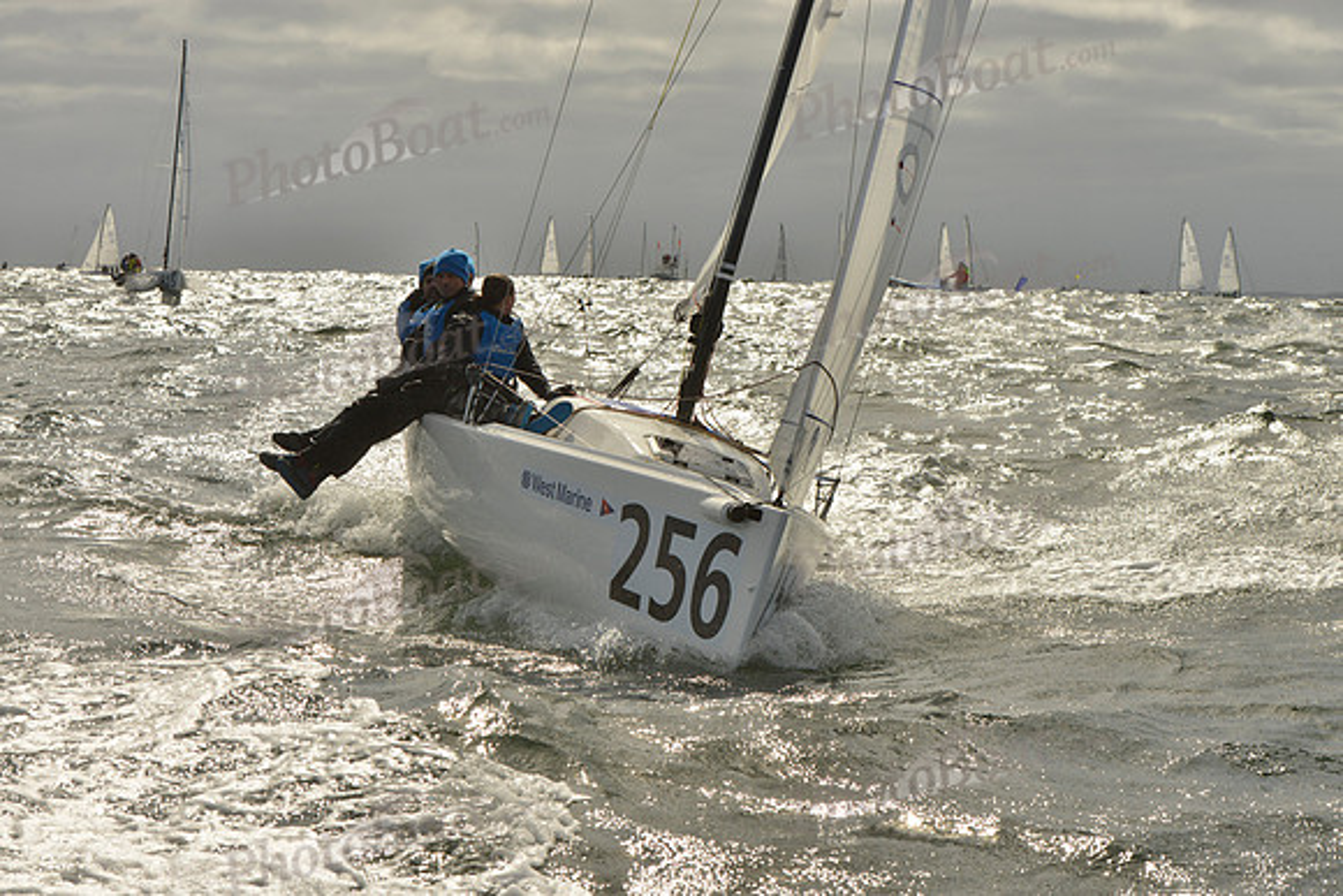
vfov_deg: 19.5
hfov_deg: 28.8
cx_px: 672
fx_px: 2612
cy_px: 448
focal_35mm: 70
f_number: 11
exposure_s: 1/2000
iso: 400
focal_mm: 70
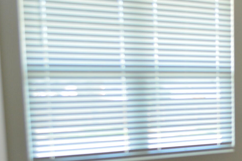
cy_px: 151
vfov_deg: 17.3
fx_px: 517
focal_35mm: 77
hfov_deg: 25.1
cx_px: 243
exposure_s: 1/60
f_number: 4
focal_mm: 20
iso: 720
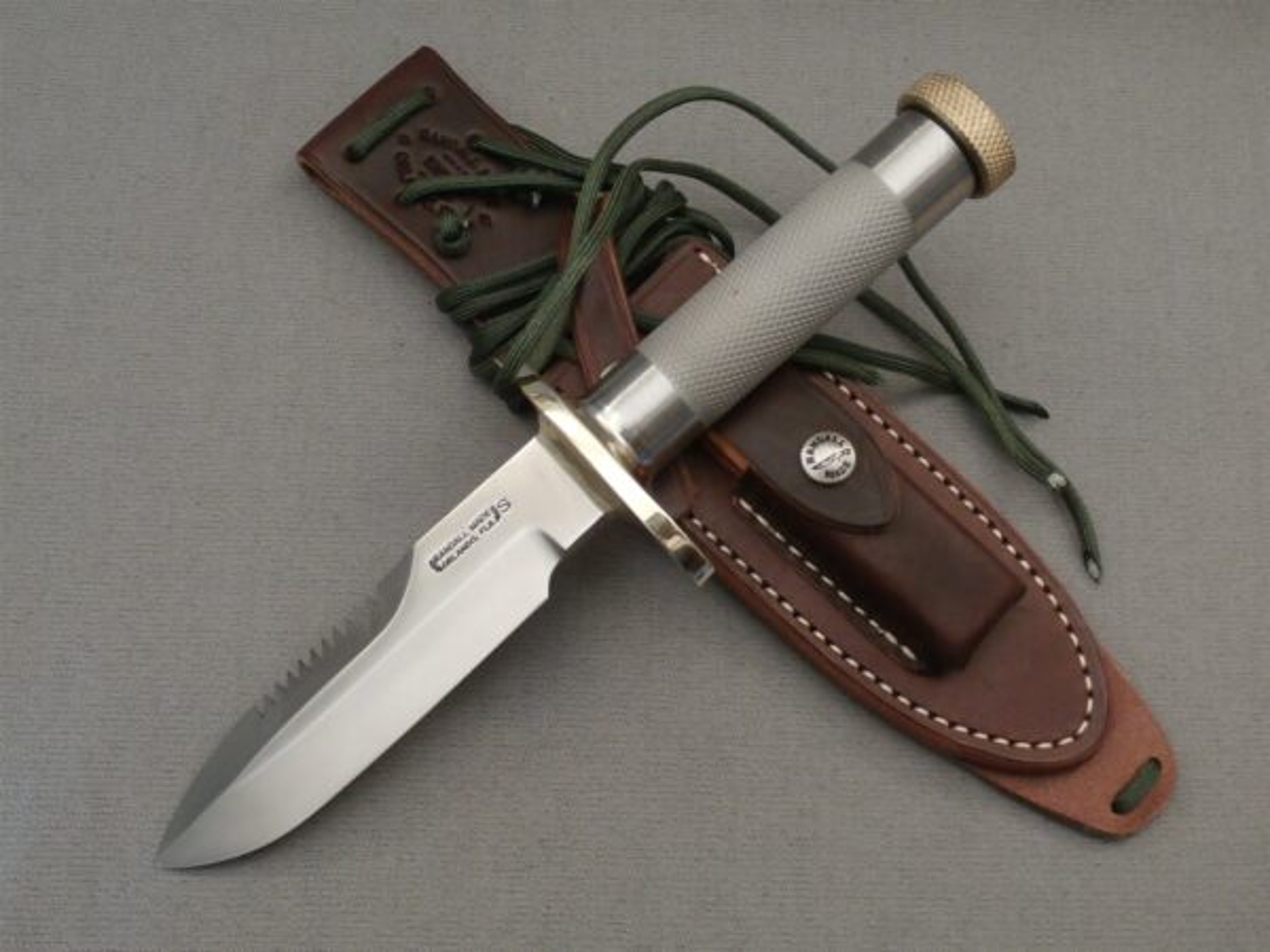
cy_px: 476
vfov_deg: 41.8
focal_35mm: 34
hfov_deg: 54.0
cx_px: 635
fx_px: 1247
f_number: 3.4
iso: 400
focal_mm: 6
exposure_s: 1/20
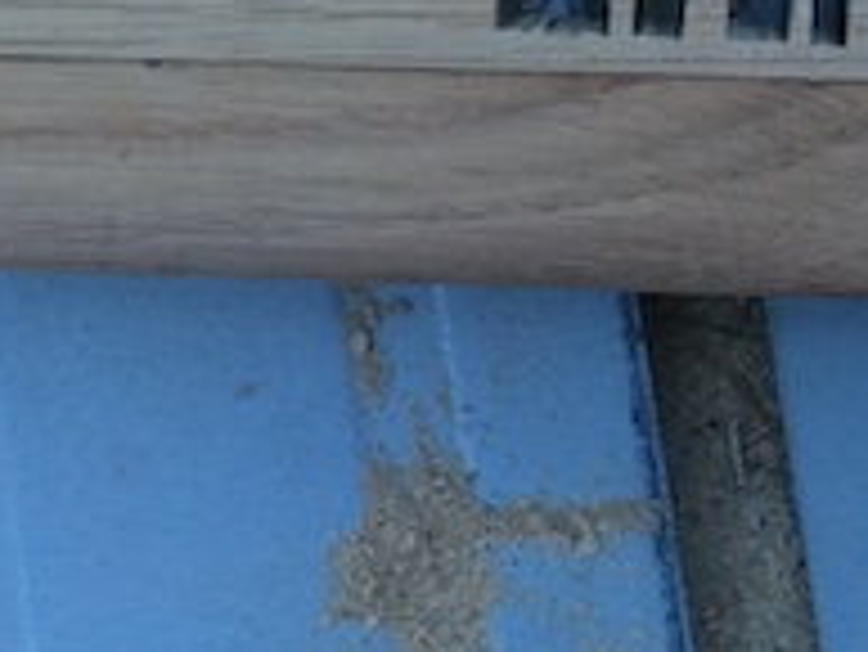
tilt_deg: -85.7
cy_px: -171
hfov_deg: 16.4
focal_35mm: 120
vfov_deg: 12.0
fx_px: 3011
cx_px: 522
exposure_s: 1/33
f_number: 2.2
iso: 125
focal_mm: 4.15
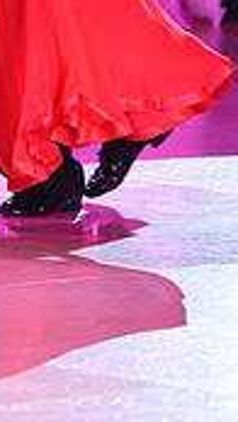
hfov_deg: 2.0
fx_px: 6837
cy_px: -172
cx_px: -28
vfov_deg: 3.5
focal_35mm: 610
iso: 2500
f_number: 5
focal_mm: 175
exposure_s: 1/320
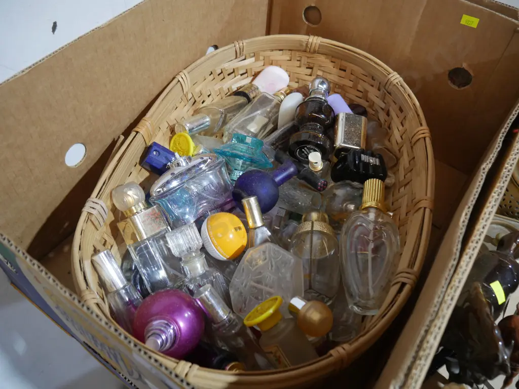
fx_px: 420
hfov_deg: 63.4
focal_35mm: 28
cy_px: 194
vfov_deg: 49.8
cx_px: 260
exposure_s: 1/60
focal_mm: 14
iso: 1000
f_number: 3.5
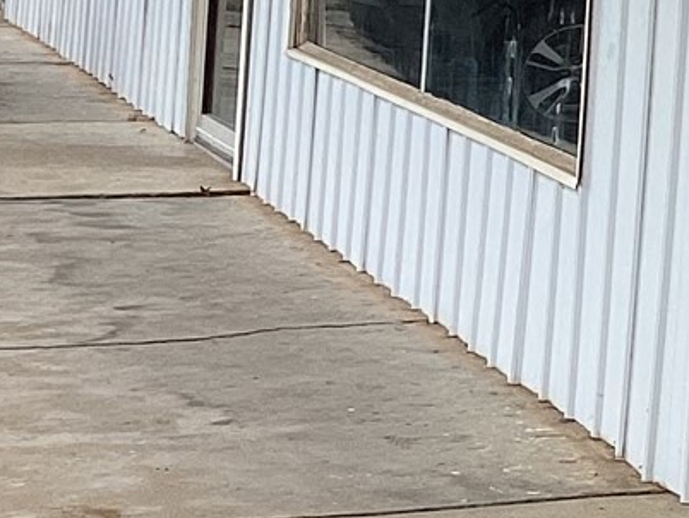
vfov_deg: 9.8
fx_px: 2948
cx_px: 1471
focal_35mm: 148
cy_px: -168
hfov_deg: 11.7
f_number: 2.4
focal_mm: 3.3
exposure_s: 1/806
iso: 25
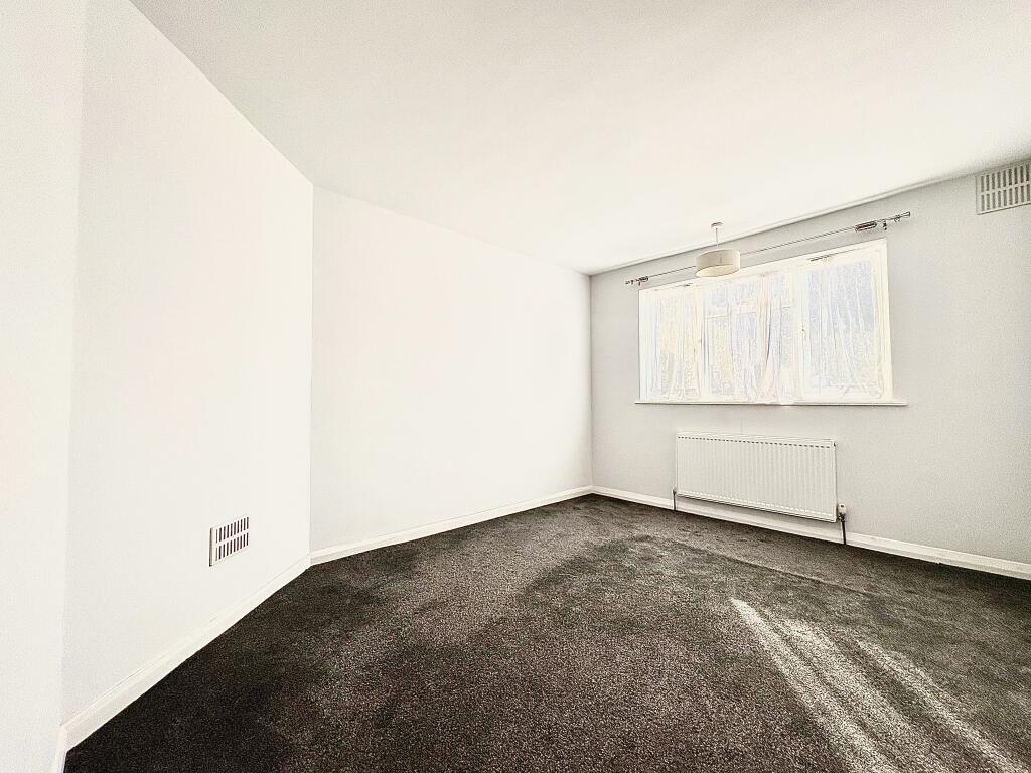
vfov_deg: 85.7
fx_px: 417
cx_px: 516
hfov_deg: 102.1
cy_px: 386
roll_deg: +0.7
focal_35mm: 14
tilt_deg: +0.9
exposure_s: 1/127
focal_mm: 2.22
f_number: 2.2
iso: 64
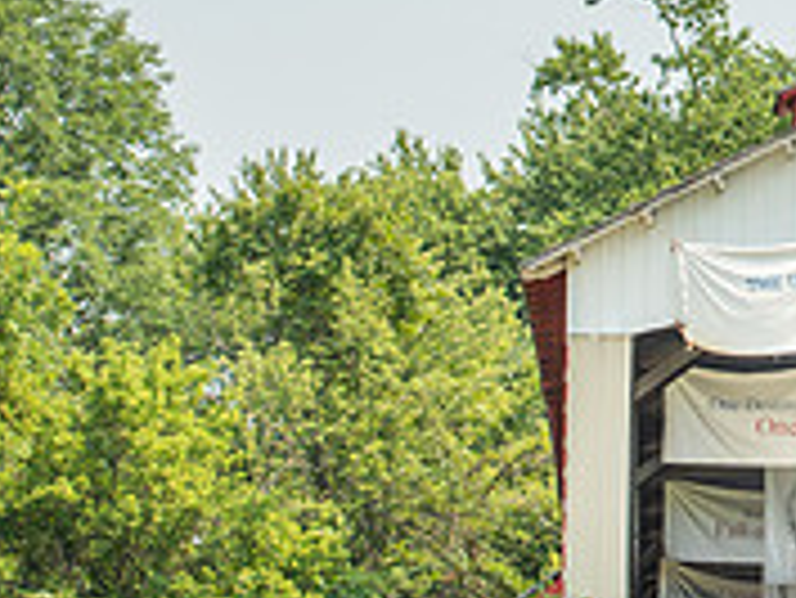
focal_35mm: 228
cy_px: -150
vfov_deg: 6.5
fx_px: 5246
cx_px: 1274
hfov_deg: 8.4
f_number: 5
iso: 160
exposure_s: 1/1250
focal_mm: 70
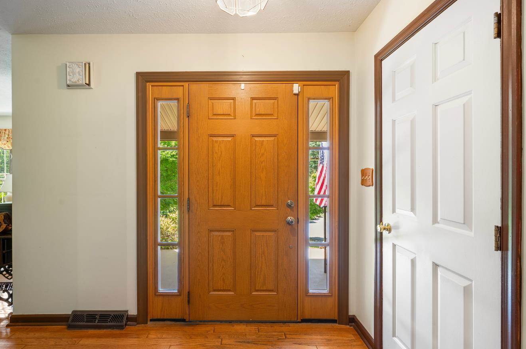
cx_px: 242
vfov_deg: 73.6
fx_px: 233
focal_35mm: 16
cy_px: 173
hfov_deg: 96.6
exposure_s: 1/2.5
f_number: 8
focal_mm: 14
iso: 400
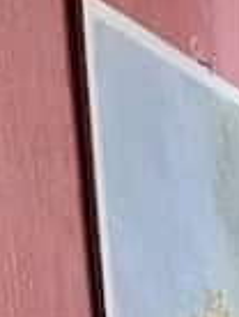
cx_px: 771
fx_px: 1551
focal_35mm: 169
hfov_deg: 7.5
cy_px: 735
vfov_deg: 10.3
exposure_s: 1/60
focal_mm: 5.1
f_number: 1.6
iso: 320
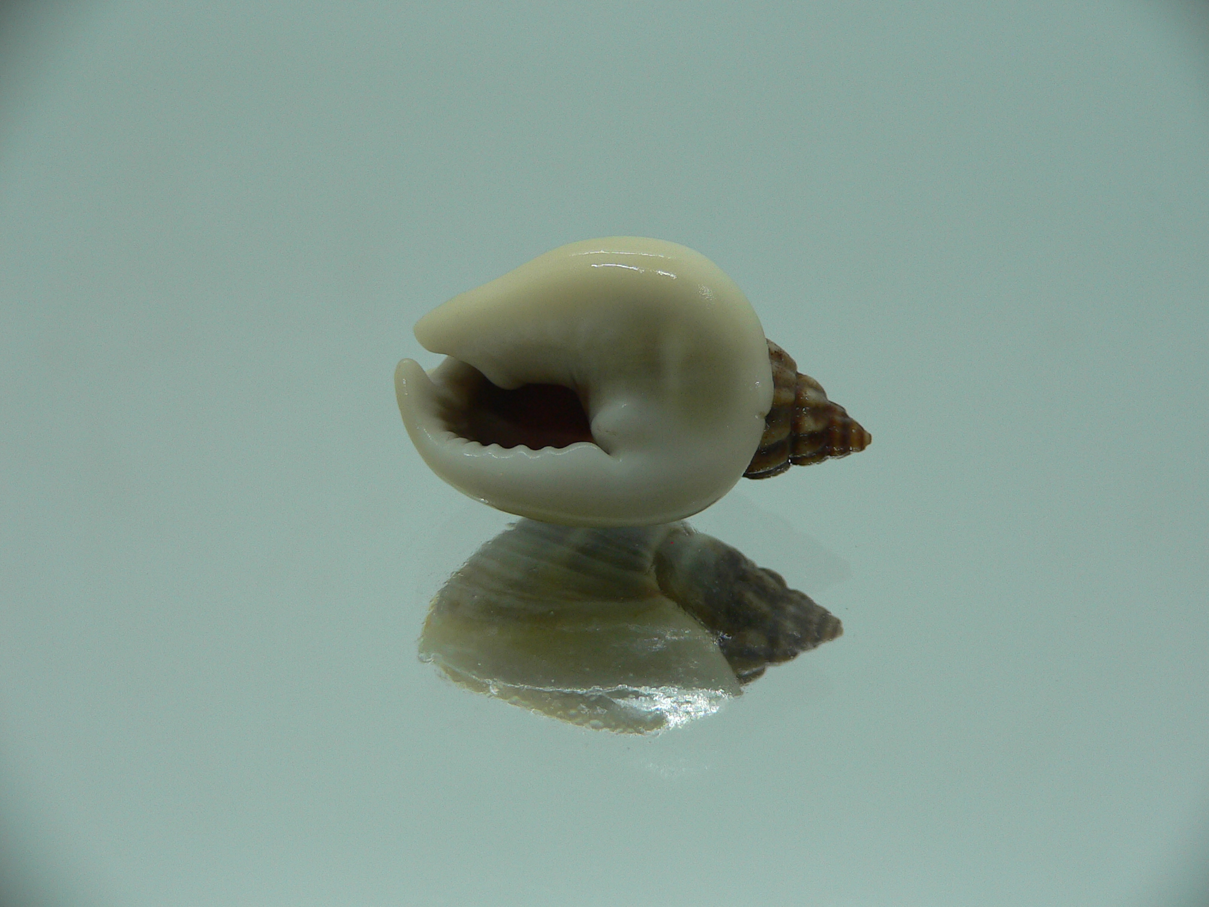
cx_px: 604
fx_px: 1222
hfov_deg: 52.6
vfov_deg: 40.7
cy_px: 454
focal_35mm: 35
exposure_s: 1/60
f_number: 2.8
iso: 80
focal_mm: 4.6
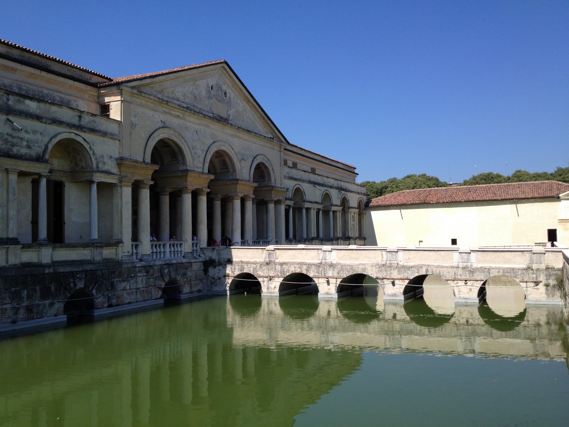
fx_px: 575
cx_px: 284
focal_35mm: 35
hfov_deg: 52.6
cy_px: 214
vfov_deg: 40.7
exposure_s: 1/1672
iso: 50
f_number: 2.4
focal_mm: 4.28
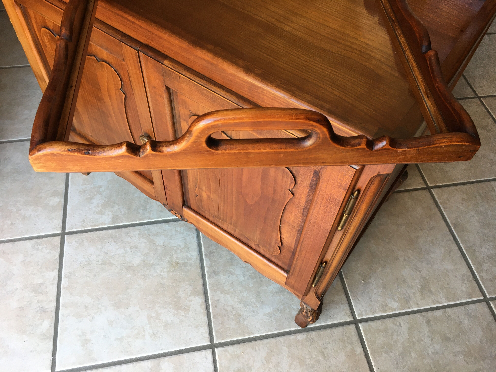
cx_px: 248
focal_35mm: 29
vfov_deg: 48.2
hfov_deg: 61.7
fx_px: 416
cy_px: 186
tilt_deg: -54.6
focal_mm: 4.15
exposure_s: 1/33
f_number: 2.2
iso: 32
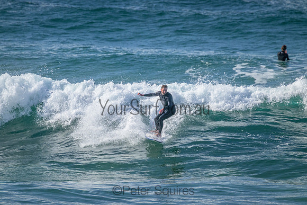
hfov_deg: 2.6
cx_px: 154
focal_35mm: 800
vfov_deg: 1.7
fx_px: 6823
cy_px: 102
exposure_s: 1/1600
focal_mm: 800
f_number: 11
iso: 2200
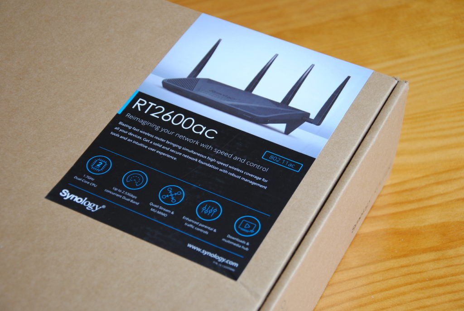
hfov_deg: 23.3
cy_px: 156
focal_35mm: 87
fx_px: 1123
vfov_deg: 15.8
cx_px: 232
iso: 200
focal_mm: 58
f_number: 5.6
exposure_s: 1/20
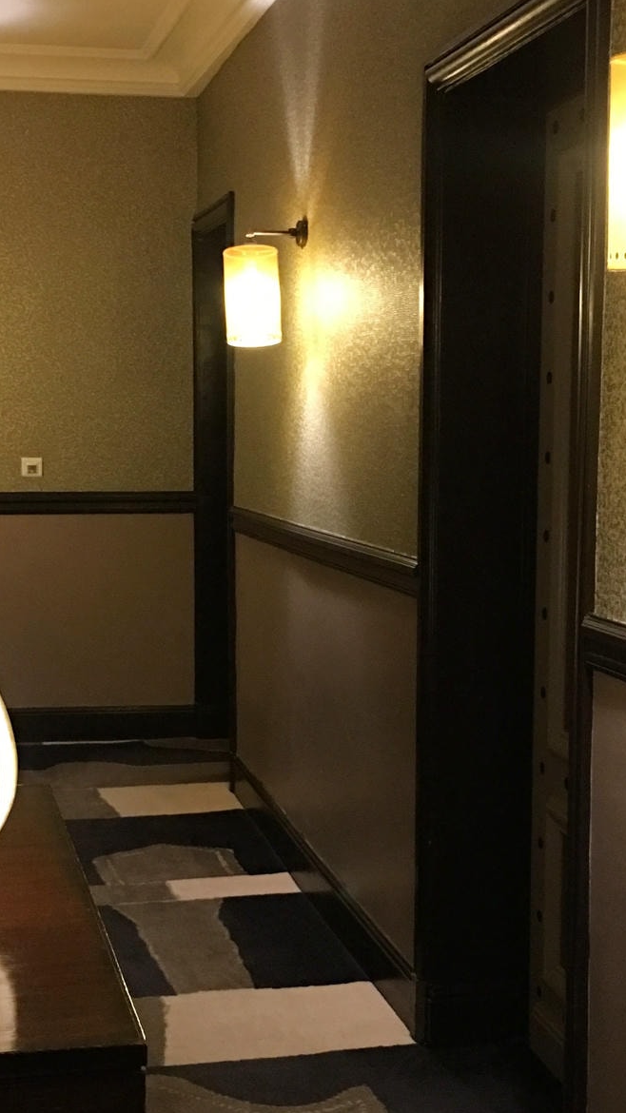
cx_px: 285
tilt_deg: -6.9
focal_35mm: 54
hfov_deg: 22.2
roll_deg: -0.1
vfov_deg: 38.4
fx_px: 1594
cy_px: 628
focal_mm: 4.15
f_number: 2.2
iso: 160
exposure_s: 1/8
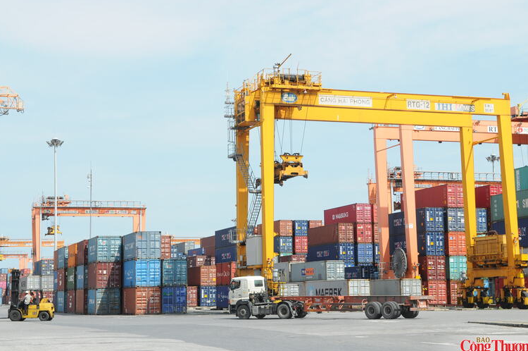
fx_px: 937
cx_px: 265
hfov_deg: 31.5
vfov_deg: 21.2
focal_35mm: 64
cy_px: 179
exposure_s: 1/1000
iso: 320
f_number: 5.6
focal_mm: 40
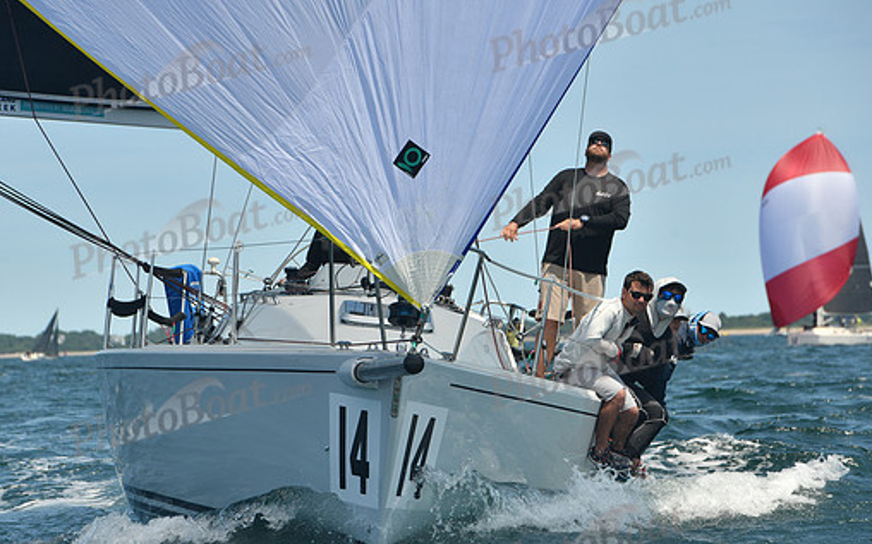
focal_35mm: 227
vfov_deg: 5.8
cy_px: 299
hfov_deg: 9.2
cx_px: 402
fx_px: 5392
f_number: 8
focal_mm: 195
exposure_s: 1/640
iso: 320
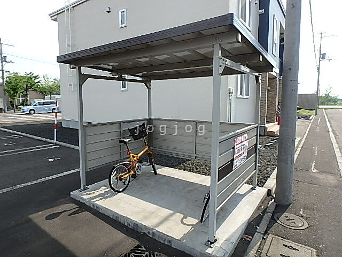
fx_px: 207
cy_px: 128
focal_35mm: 21
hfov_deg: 79.0
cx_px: 171
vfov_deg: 63.4
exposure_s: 1/640
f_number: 3.5
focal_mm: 3.7
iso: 125
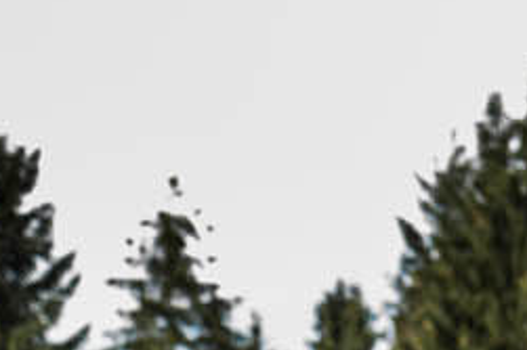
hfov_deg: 5.1
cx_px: -636
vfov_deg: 3.3
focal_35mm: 398
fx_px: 5822
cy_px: 1276
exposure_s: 1/20
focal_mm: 52
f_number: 5
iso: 100
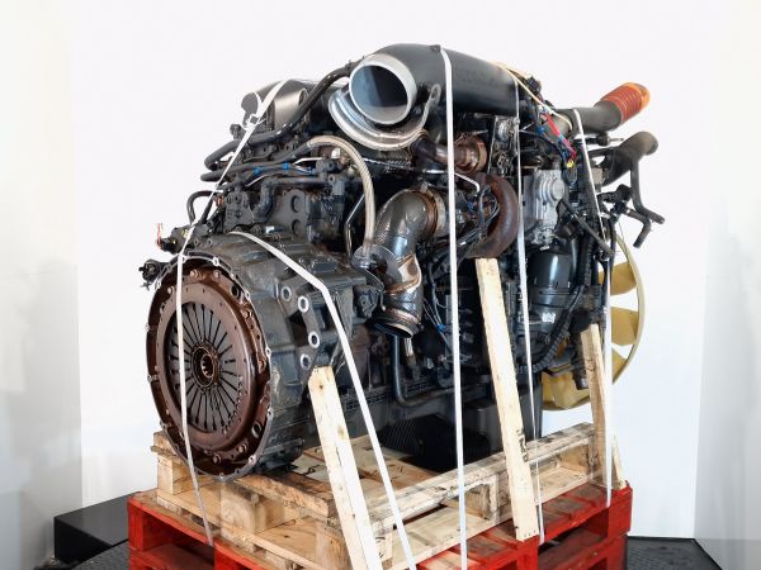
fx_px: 506
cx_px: 380
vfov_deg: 58.9
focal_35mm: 23
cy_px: 285
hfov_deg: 73.9
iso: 100
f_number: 1.8
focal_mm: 6.4
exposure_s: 1/50
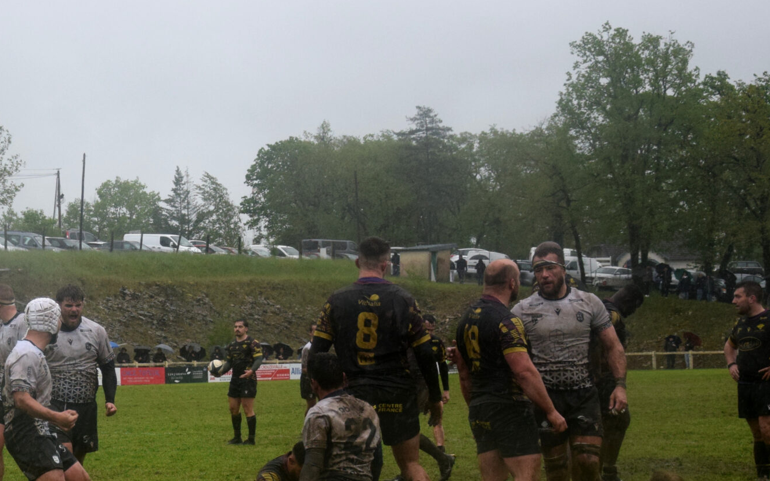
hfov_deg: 17.4
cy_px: 344
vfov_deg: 11.1
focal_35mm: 118
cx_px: 81
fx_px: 2476
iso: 1000
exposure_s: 1/500
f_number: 4.5
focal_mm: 40
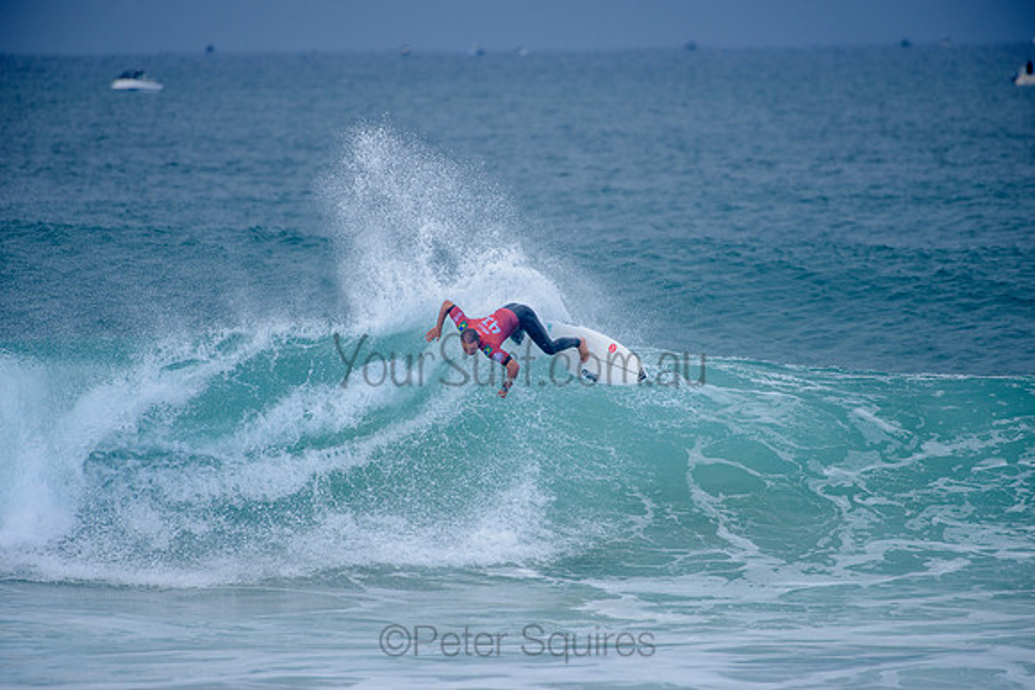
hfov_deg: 4.1
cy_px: 345
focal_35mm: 509
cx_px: 518
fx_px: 14629
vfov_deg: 2.7
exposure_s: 1/800
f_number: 5.6
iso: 160
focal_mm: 500
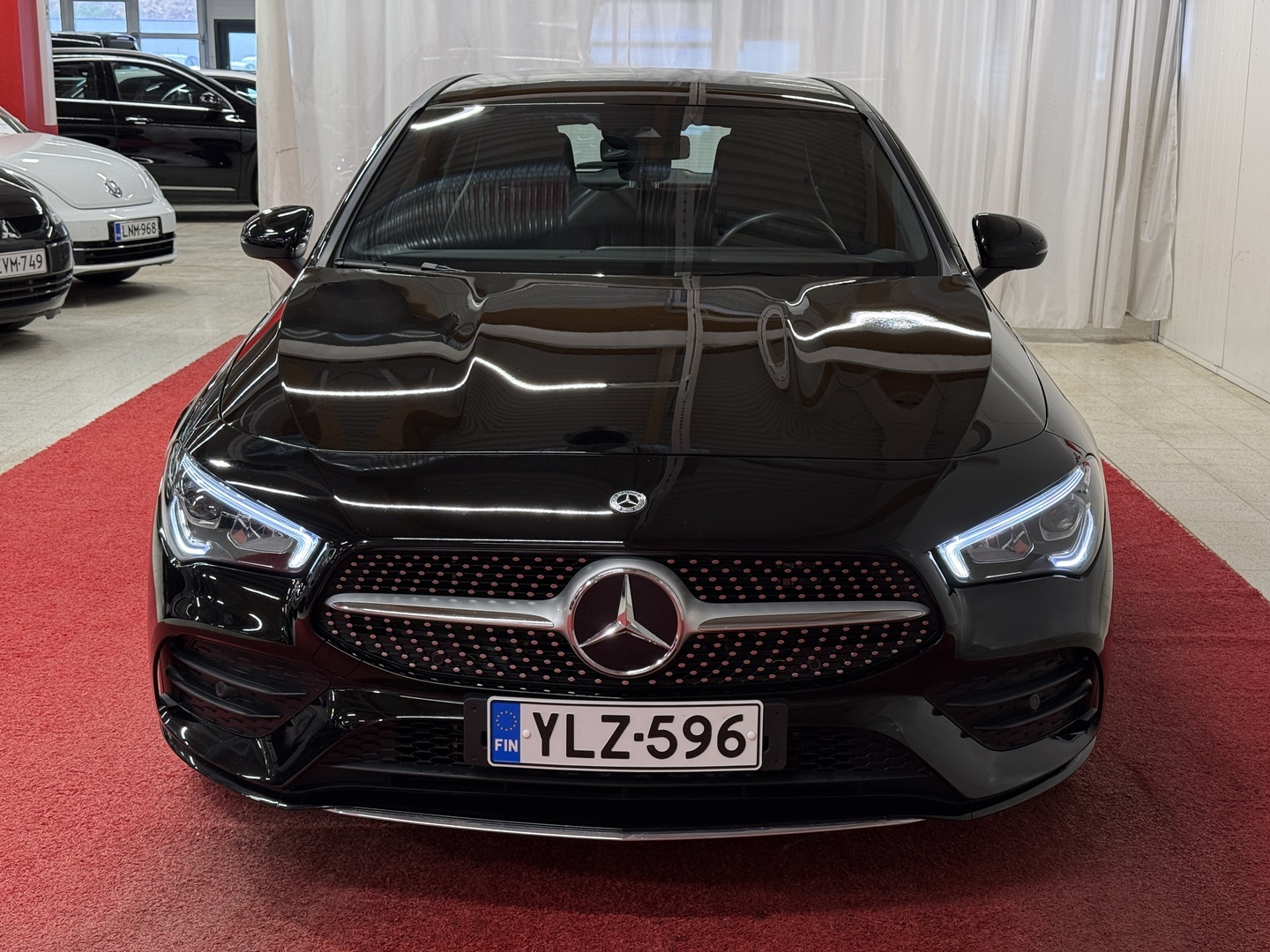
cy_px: 476
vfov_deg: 30.3
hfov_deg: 39.7
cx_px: 635
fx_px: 1761
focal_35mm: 48
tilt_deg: -12.1
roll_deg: -0.8
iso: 64
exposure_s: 1/55
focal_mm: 6.76
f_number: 1.78
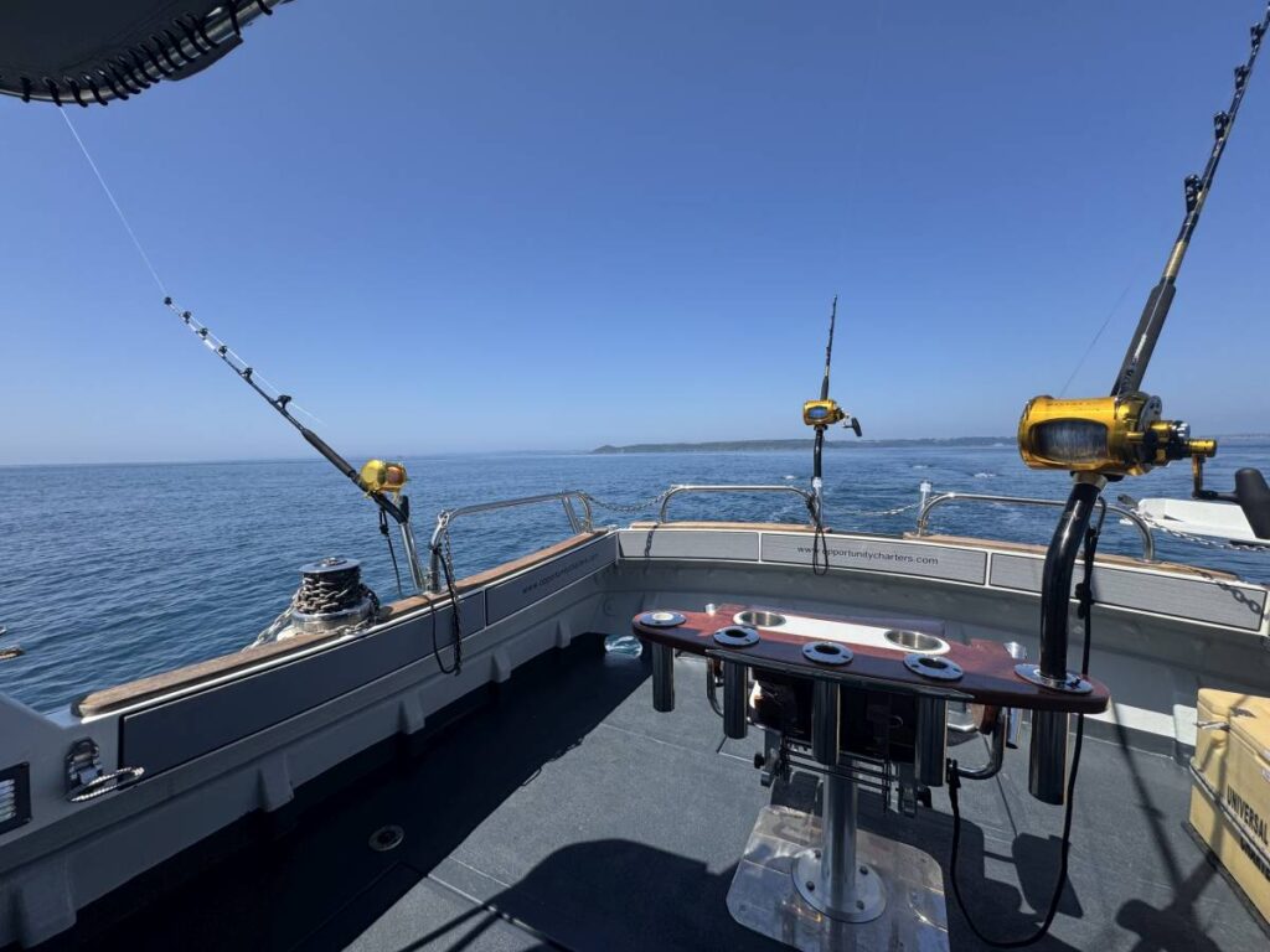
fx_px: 514
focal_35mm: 14
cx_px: 635
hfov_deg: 102.1
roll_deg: +0.7
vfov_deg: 85.7
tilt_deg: -2.5
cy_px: 476
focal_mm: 2.22
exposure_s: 1/2083
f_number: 2.2
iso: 50
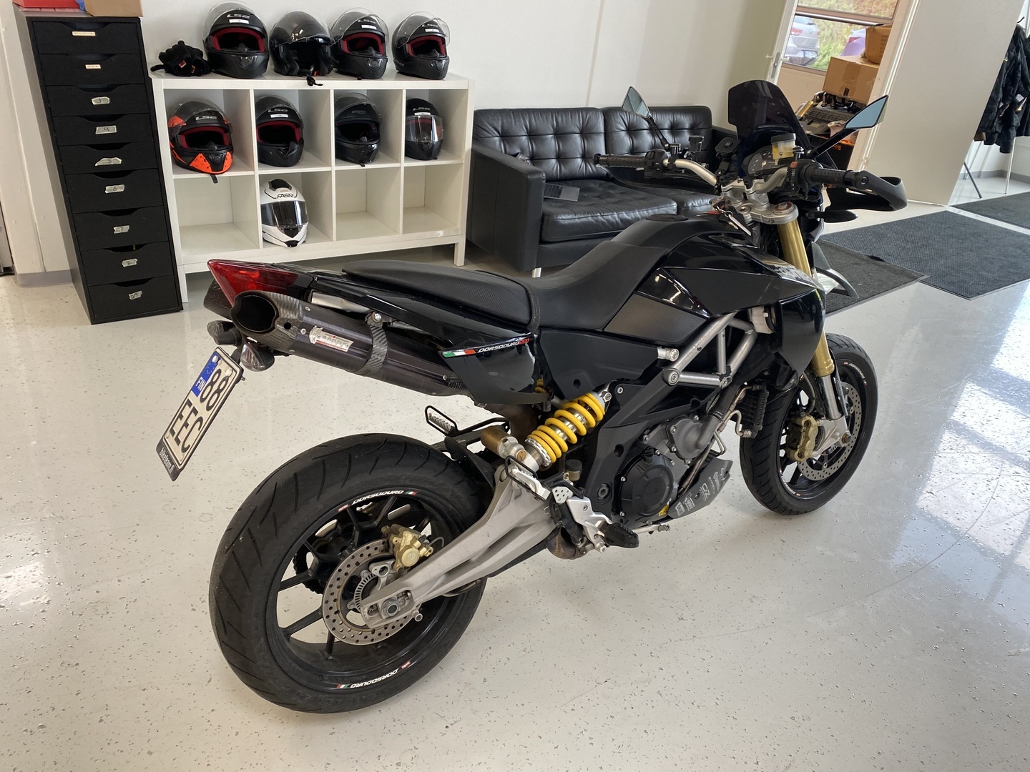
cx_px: 515
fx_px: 774
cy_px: 386
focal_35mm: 26
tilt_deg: -28.0
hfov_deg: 67.3
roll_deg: -6.5
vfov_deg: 53.1
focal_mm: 4.25
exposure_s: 1/100
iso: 100
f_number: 1.8
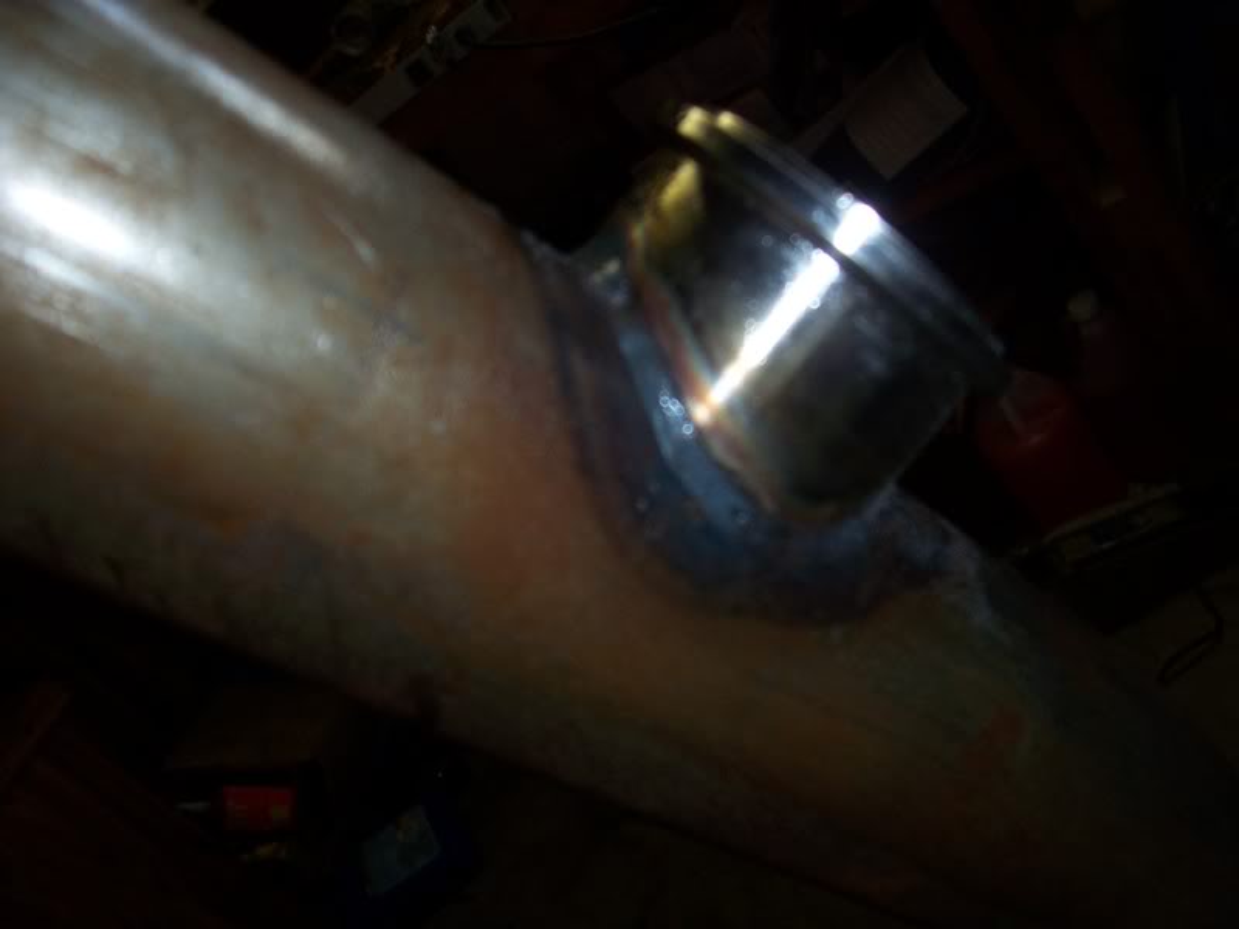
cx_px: 620
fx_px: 1217
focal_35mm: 34
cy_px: 464
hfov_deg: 54.0
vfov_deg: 41.8
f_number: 2.7
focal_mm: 5.6
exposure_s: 1/60
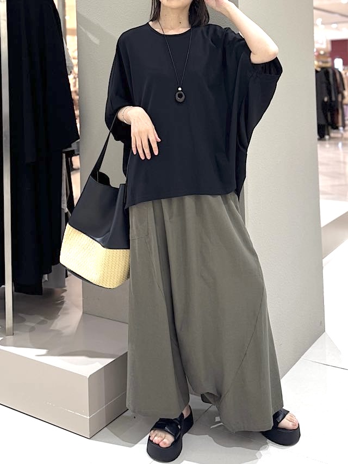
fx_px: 322
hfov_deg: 56.8
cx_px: 174
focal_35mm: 24
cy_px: 232
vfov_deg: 71.6
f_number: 1.78
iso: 125
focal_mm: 6.76
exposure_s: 1/120
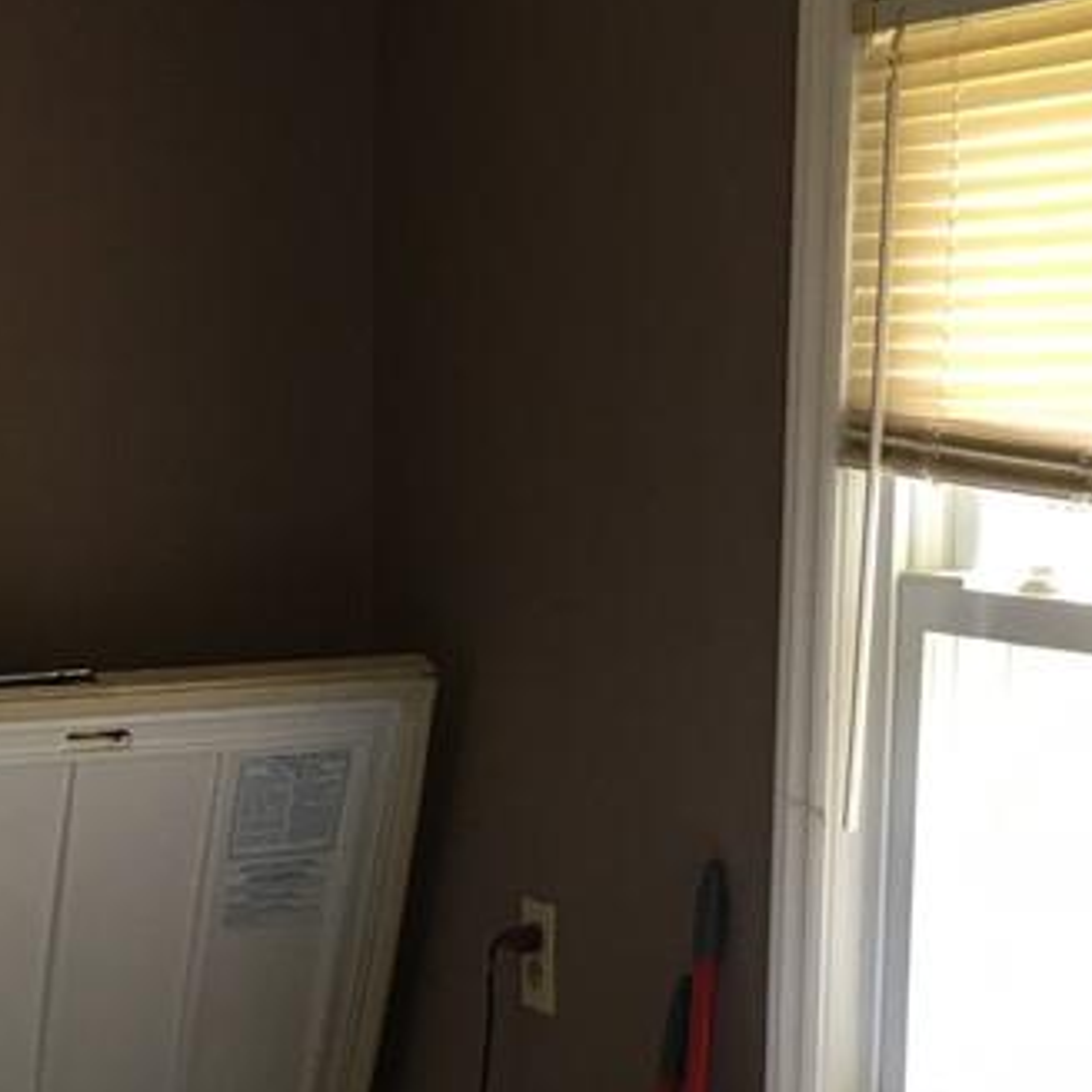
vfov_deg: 21.3
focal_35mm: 80
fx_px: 2855
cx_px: -27
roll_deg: +1.5
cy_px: 939
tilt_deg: -11.1
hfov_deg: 20.9
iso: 32
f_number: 2.2
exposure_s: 1/30
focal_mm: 4.15
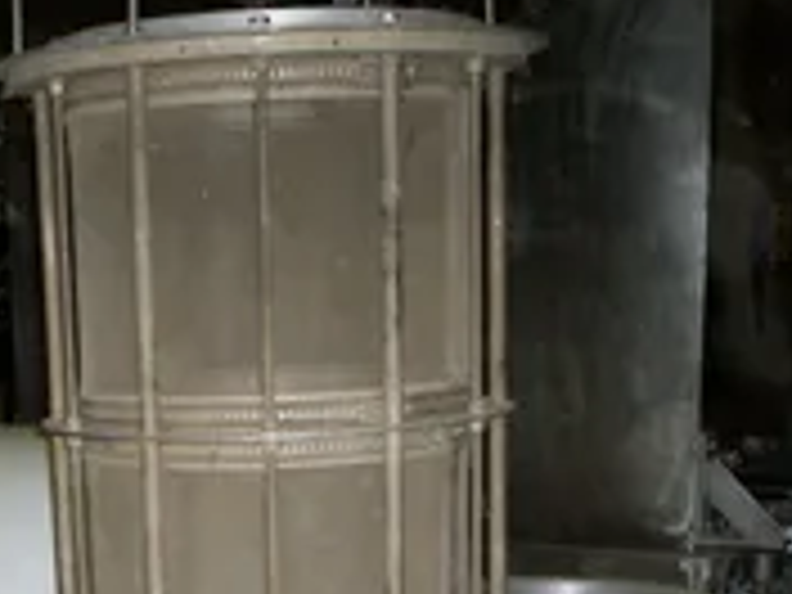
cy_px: 621
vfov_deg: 17.5
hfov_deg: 23.4
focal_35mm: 82
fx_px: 1876
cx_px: 135
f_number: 4.5
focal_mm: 5.9
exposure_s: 1/64
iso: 140
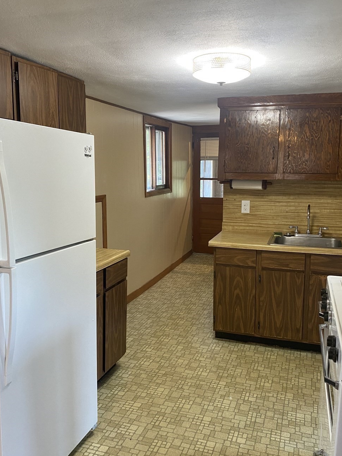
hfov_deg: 45.4
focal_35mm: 31
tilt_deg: -8.3
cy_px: 225
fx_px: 408
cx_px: 175
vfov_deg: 58.3
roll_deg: -0.5
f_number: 1.8
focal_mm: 4.25
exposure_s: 1/60
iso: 125
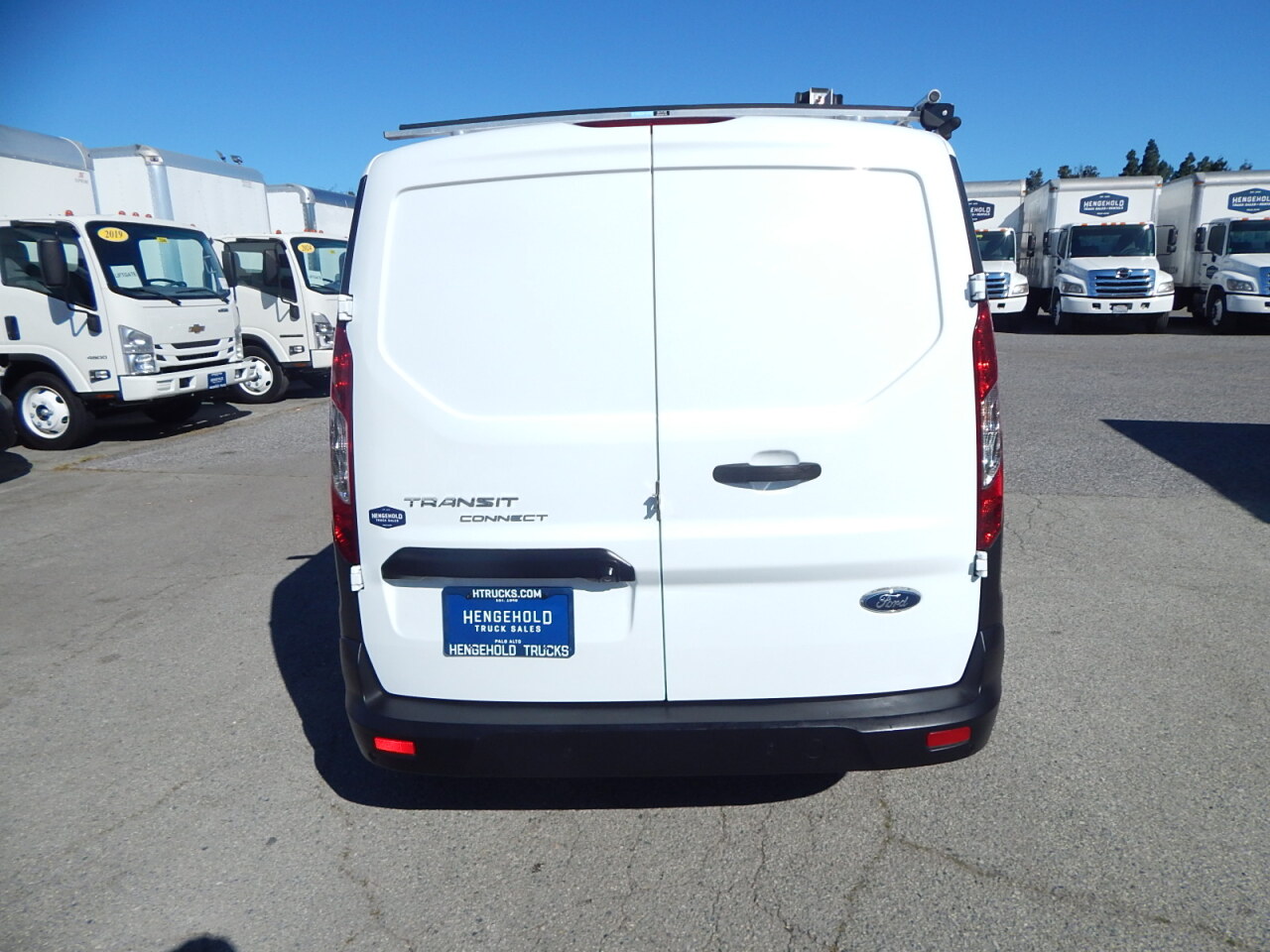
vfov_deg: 61.1
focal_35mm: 22
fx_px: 807
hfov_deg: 76.4
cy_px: 476
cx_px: 635
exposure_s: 1/1500
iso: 125
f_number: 6
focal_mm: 4
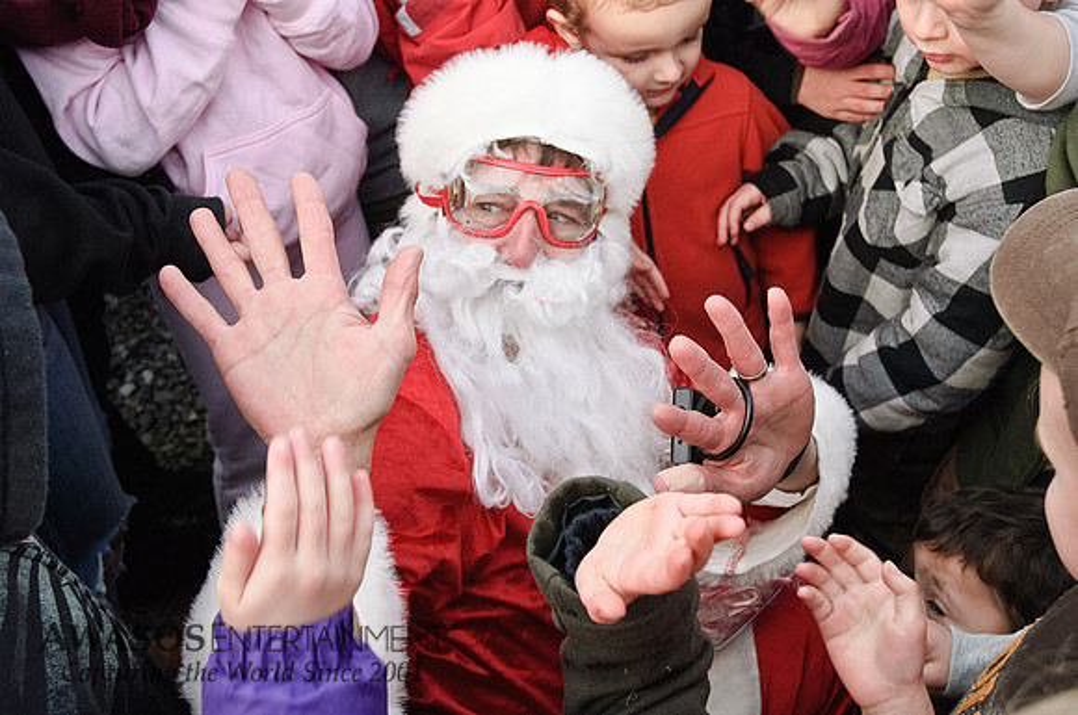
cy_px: 358
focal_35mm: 40
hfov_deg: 48.0
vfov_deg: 32.9
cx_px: 539
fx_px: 1211
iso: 200
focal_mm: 27
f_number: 5
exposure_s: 1/250
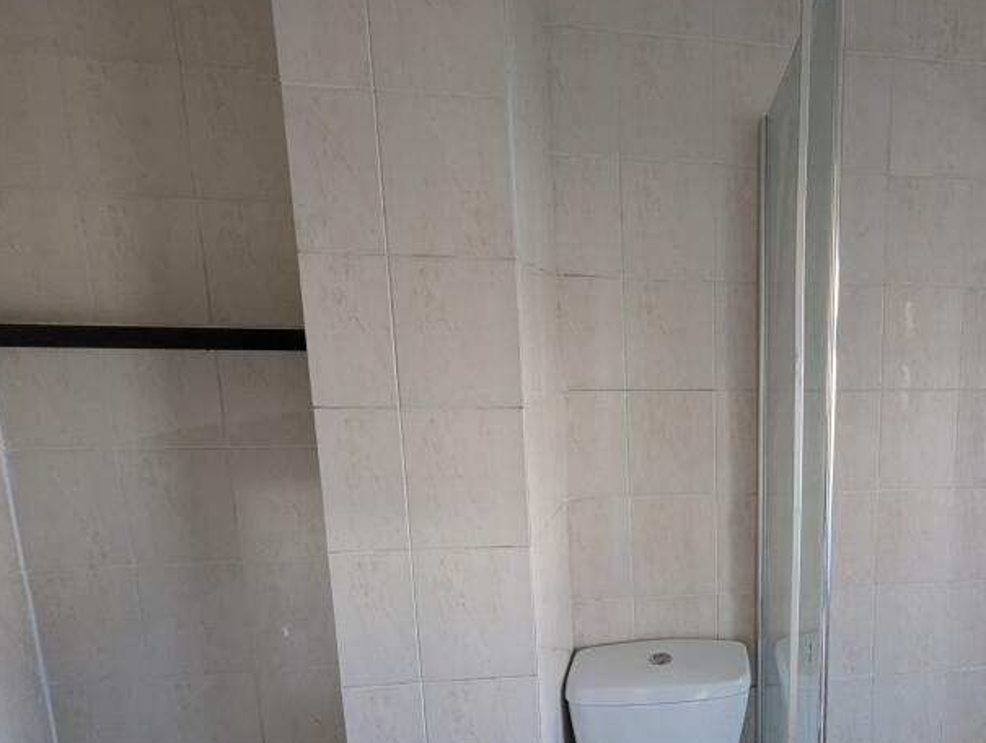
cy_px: 454
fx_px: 628
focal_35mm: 22
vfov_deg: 60.6
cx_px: 803
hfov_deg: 68.2
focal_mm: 1.95
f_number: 2.2
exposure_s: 1/70.5
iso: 259
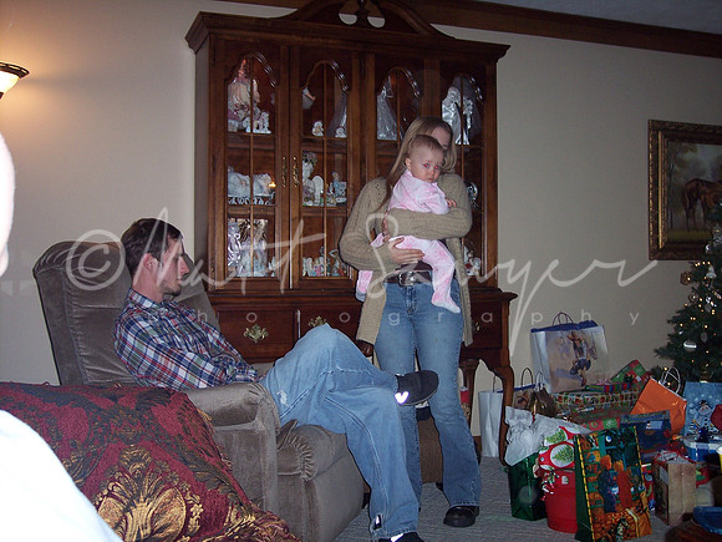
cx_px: 361
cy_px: 271
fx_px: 813
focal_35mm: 39
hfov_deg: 47.9
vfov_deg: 36.8
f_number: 2.8
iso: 100
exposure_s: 1/60
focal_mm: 8
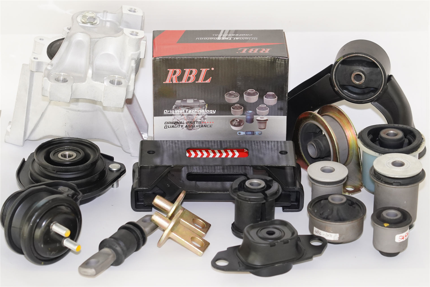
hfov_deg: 14.6
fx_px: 1684
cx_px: 215
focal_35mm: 141
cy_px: 144
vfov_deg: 9.7
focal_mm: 94
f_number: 5.6
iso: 2000
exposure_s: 1/40
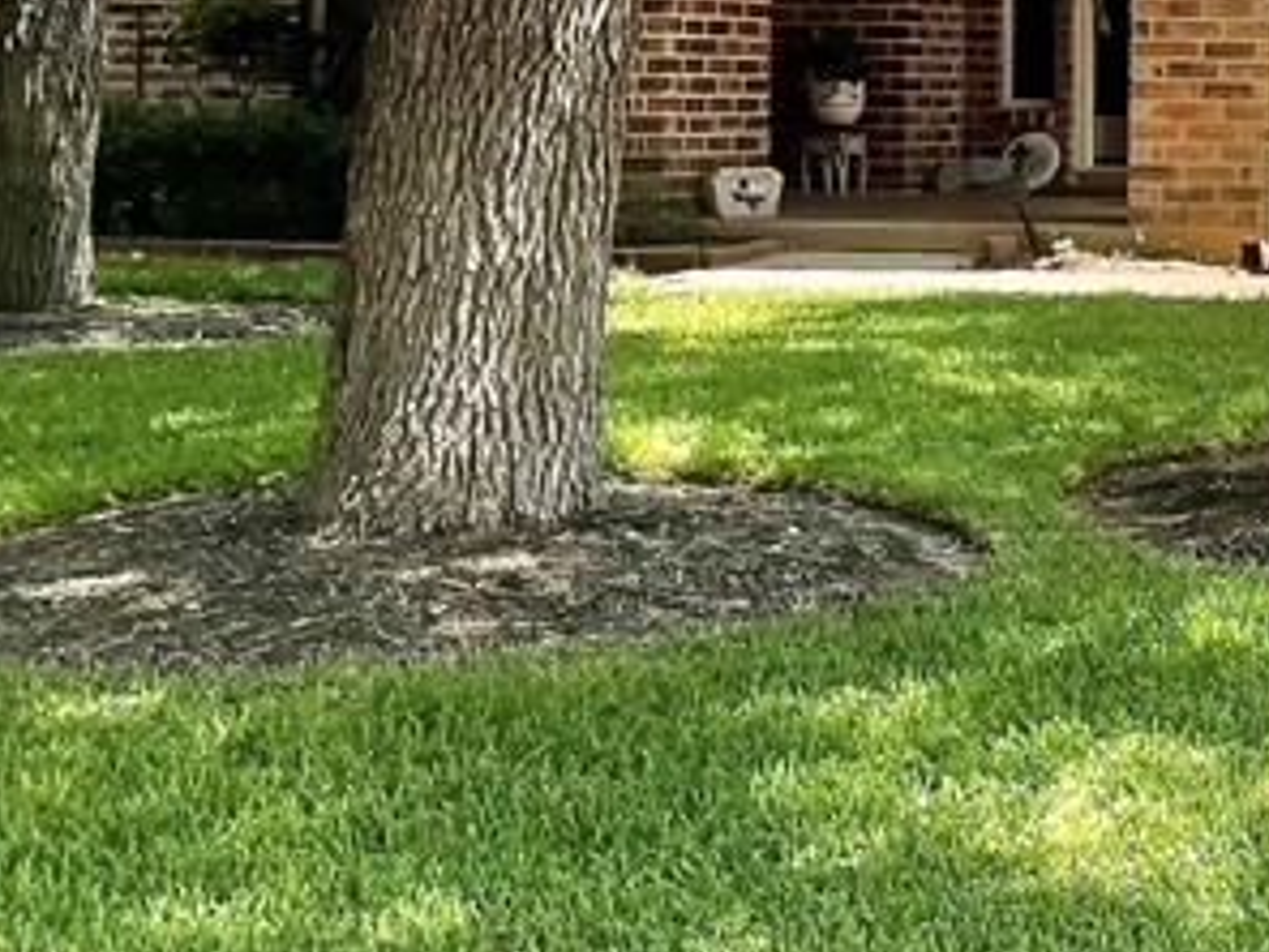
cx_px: 1745
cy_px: 99
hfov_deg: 19.7
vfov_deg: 16.2
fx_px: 3299
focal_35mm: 90
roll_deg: -0.5
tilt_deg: +1.3
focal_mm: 4.2
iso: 32
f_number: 1.6
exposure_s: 1/1416
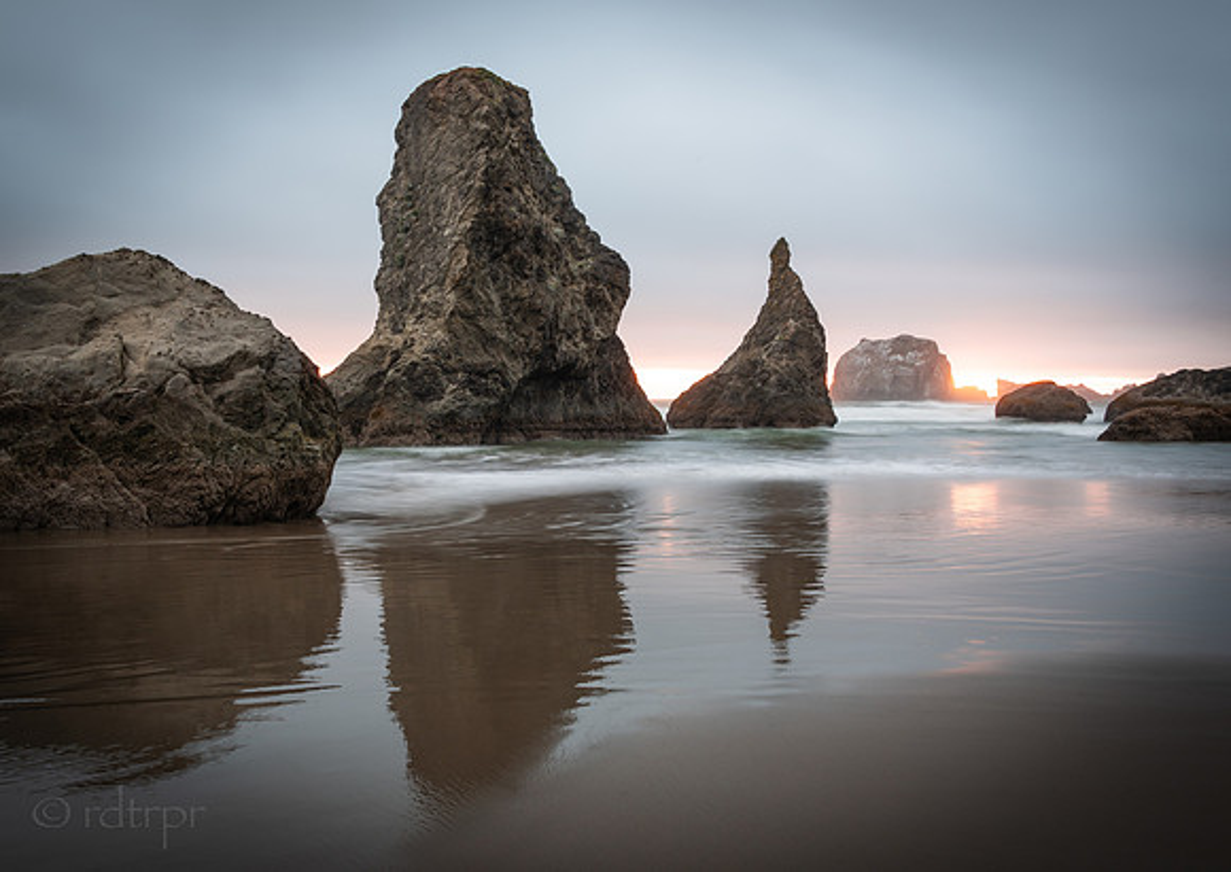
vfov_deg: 35.7
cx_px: 573
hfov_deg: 48.9
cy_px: 477
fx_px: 1352
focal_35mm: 39
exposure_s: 2.5
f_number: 16
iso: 100
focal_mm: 34
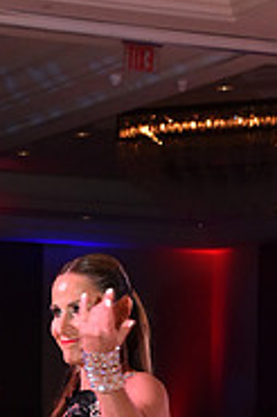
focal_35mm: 157
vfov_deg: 12.7
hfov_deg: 8.6
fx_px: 1815
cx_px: -39
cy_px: 548
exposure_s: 1/320
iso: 2500
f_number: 7.1
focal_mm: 50
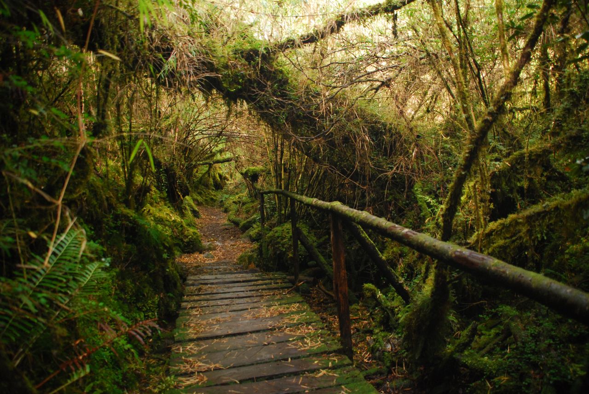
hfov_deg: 67.3
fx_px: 442
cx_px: 294
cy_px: 197
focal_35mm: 27
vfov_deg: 48.0
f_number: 3.5
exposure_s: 1/25
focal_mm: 18
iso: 500
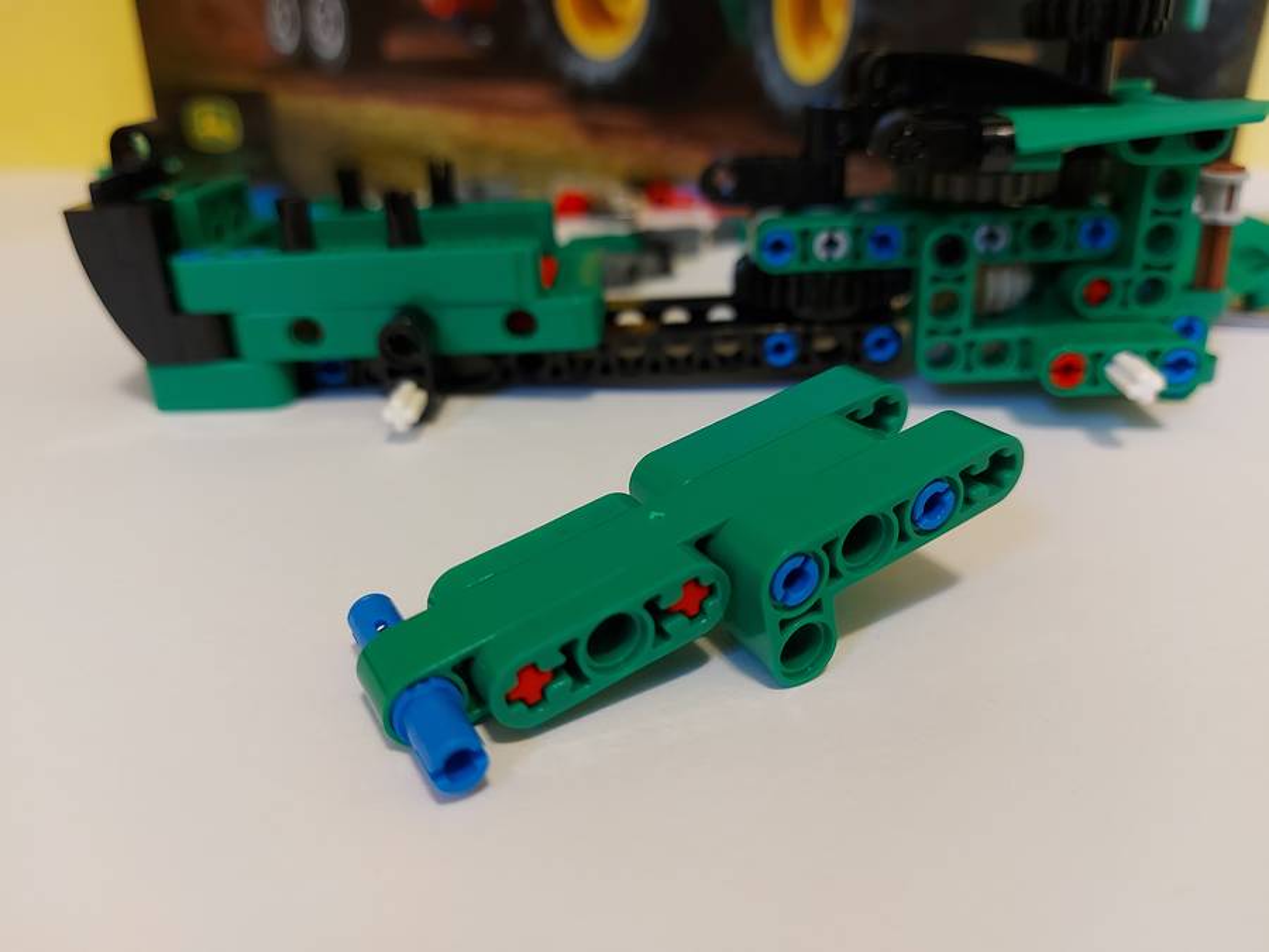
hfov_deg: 71.6
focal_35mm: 24
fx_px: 880
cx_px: 634
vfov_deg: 56.8
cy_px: 476
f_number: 1.8
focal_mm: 5.23
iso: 200
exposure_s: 1/33
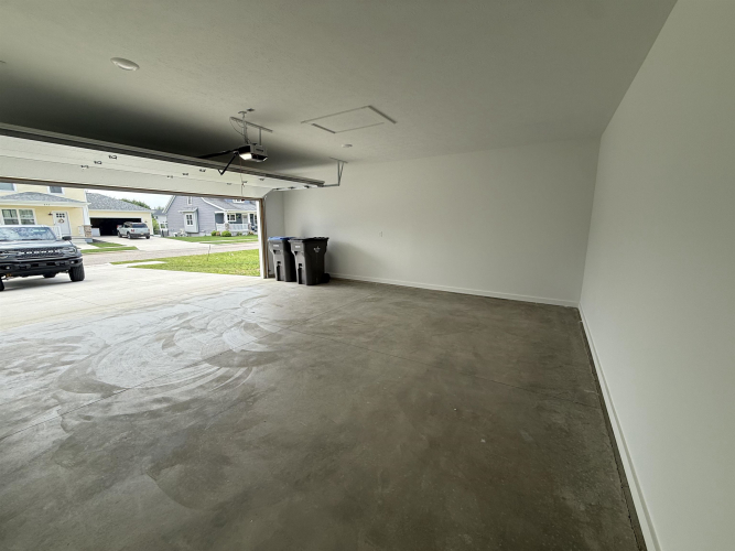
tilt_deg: -8.6
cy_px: 276
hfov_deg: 102.1
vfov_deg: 85.7
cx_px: 368
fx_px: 297
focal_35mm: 14
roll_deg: -0.5
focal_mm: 2.22
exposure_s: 1/424
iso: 64
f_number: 2.2
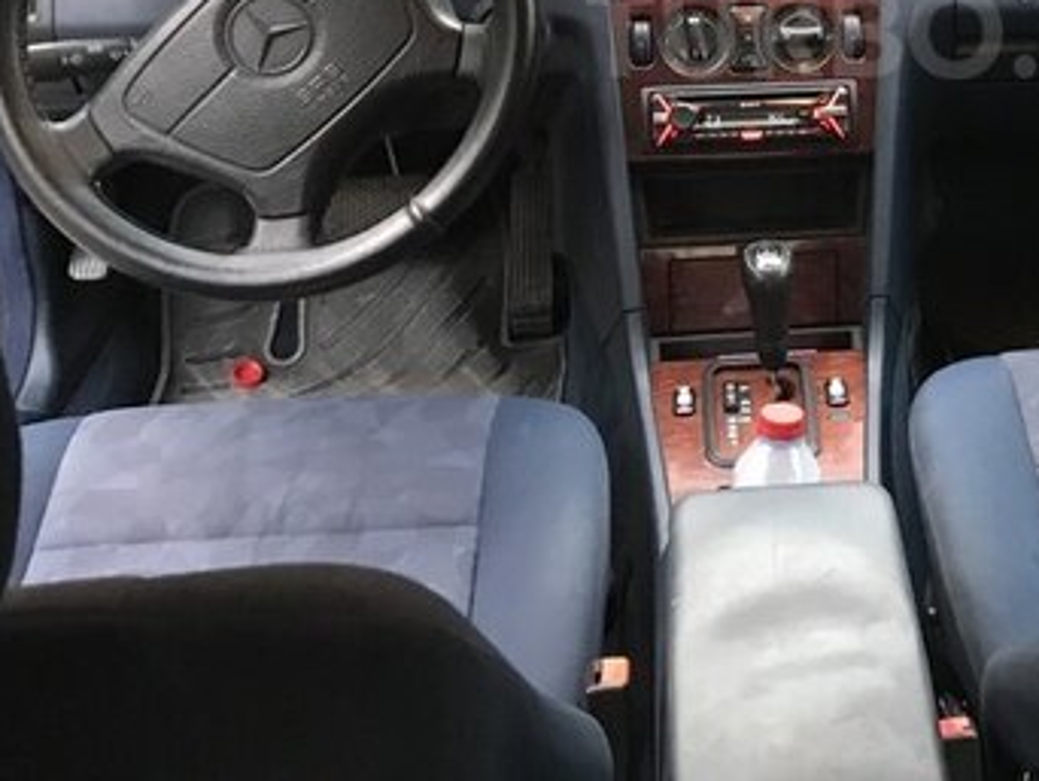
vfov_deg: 25.9
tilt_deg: -20.9
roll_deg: -3.2
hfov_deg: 34.0
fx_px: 1622
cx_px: 896
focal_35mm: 54
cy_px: 32
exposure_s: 1/11
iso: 100
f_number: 1.8
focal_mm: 3.99
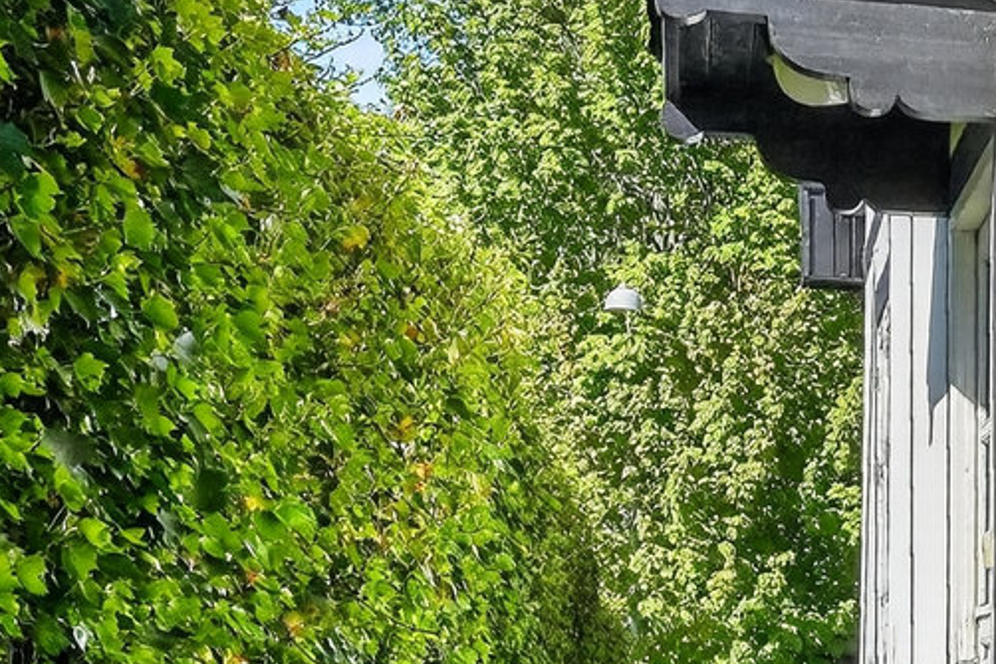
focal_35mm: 102
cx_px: 1804
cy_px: 684
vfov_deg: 13.2
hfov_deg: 16.6
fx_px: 2823
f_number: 8
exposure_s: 1/640
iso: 400
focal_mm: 20
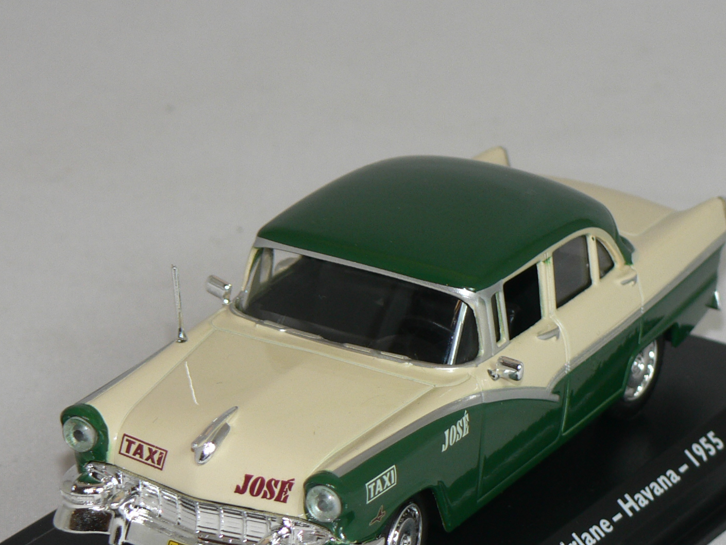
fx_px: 3964
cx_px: 413
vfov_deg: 7.9
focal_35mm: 189
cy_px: 322
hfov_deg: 10.5
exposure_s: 1/60
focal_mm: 17.3
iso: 80
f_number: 3.2
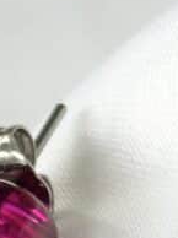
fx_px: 1890
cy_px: 374
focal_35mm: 275
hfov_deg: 5.3
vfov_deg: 7.1
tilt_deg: -60.5
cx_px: -163
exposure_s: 1/60
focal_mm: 5.96
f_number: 1.6
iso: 125
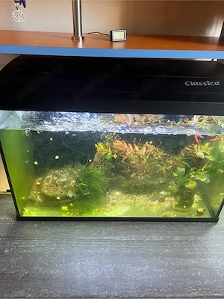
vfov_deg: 67.3
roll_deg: -1.1
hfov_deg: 53.1
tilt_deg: -31.8
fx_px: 224
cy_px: 150
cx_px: 112
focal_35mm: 26
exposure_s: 1/52
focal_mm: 5.7
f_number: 1.5
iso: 500
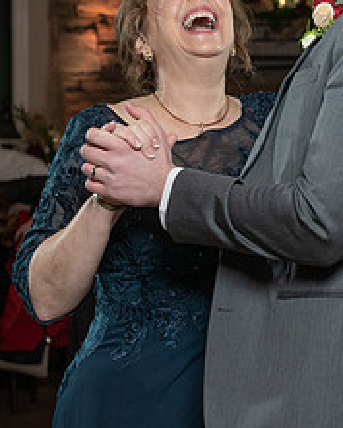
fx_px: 2485
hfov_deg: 7.9
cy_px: 180
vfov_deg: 9.8
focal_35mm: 196
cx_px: 290
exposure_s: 1/200
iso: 2000
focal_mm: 70
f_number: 5.6
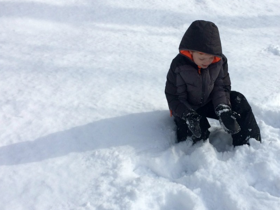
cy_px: 113
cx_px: 163
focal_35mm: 37
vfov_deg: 38.6
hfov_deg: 49.9
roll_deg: +2.1
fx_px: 299
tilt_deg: -27.6
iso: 32
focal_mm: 4.15
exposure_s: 1/2740
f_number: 2.2
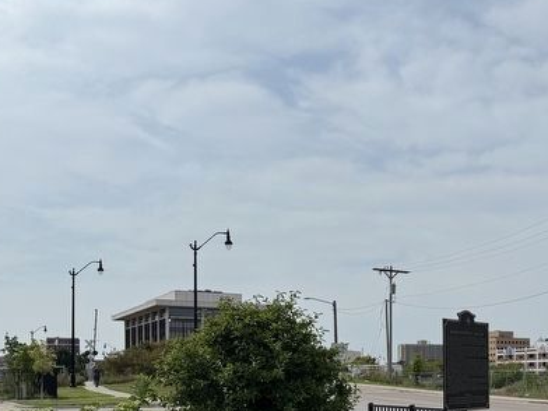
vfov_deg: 28.7
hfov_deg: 37.3
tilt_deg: +1.1
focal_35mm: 49
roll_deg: +0.3
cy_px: 356
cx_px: 450
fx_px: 776
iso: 80
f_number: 1.78
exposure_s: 1/10309
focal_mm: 6.76
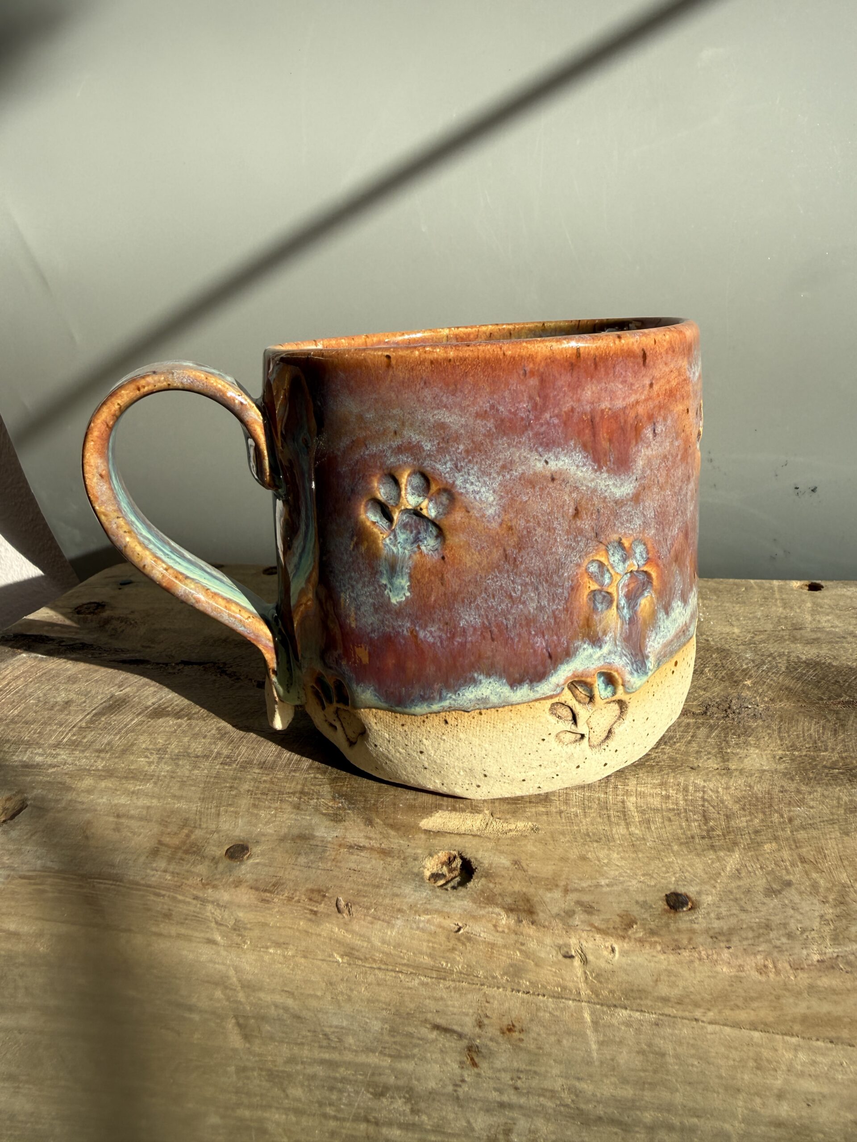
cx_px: 428
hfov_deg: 56.8
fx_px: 792
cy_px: 571
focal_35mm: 24
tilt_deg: -9.9
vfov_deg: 71.6
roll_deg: +2.5
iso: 40
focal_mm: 2.22
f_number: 2.2
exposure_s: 1/789
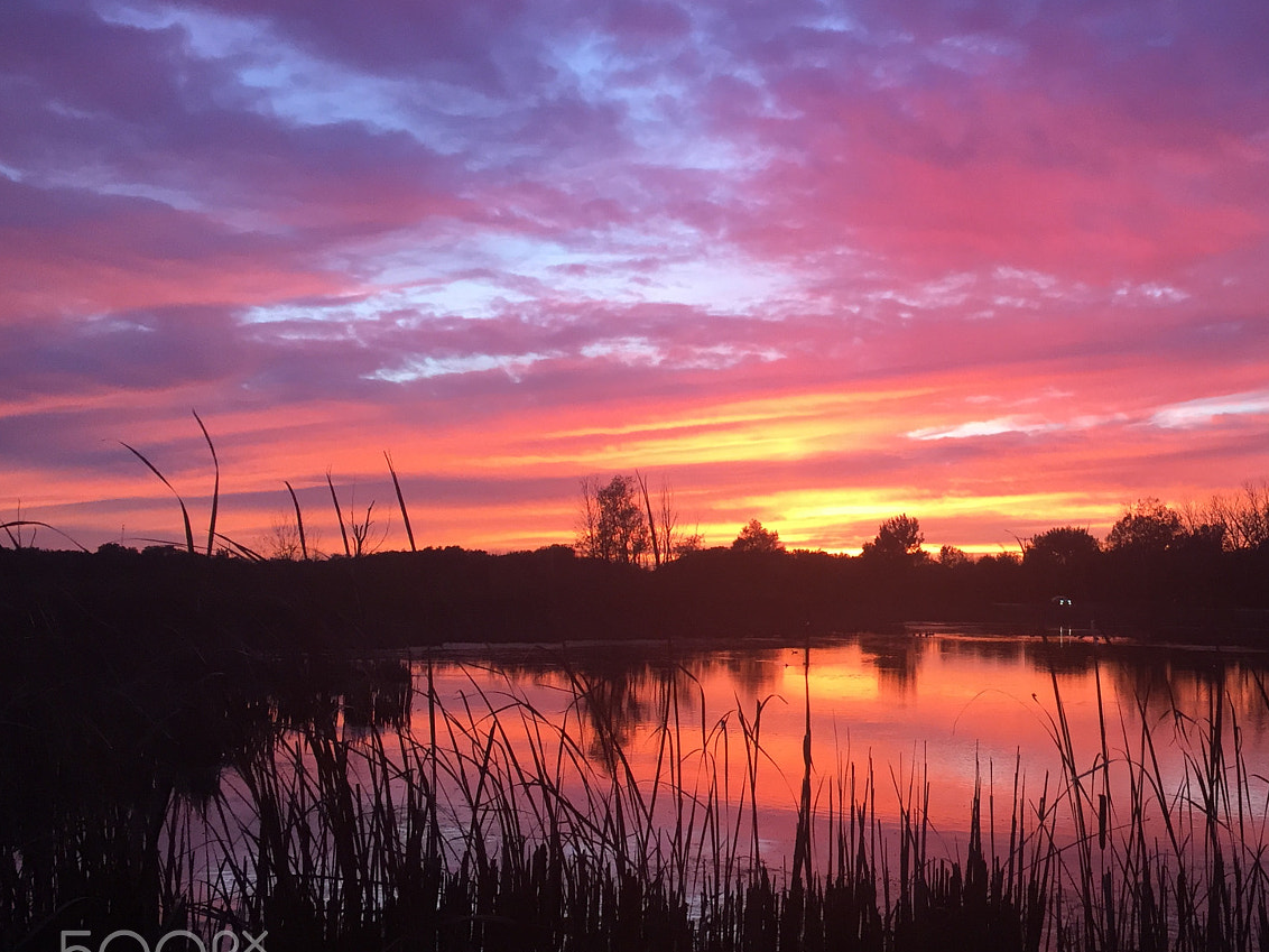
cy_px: 431
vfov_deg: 35.1
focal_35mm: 41
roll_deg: -2.6
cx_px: 887
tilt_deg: +6.0
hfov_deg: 44.8
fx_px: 1503
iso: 32
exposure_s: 1/40
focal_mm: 4.15
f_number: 2.2
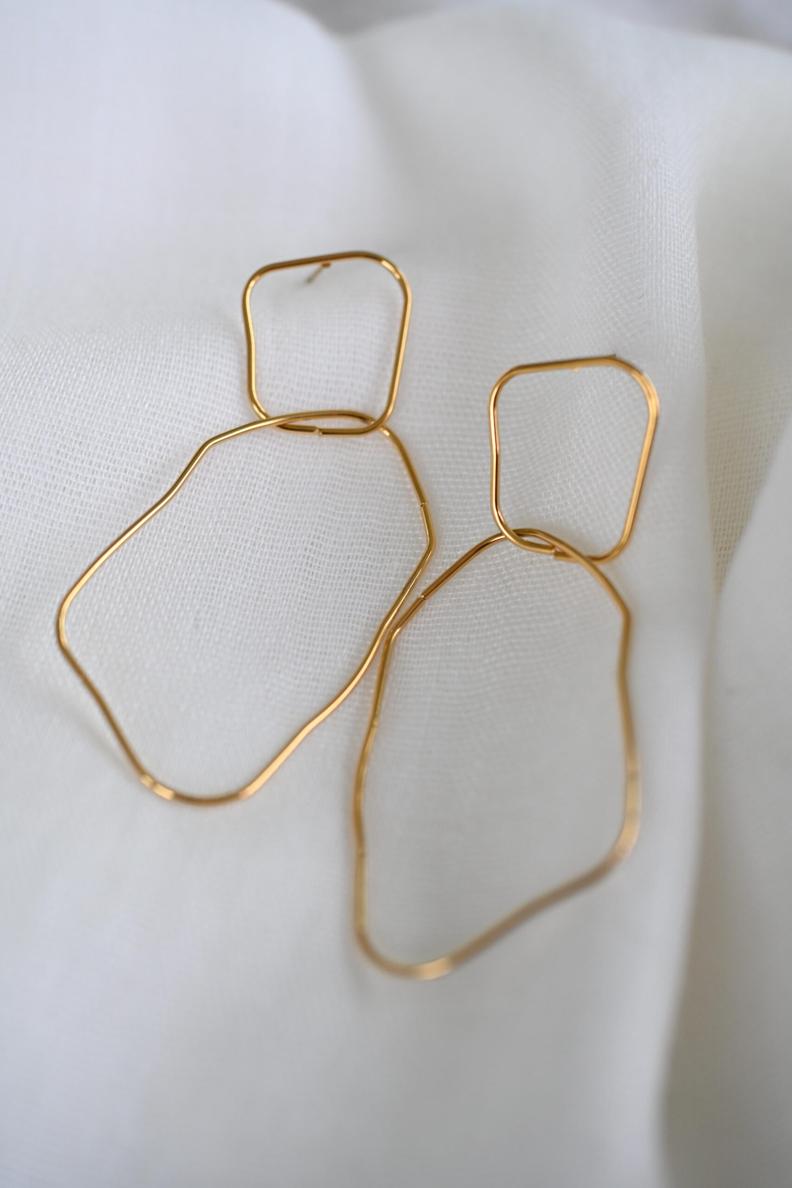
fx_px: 1732
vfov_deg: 37.8
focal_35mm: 52
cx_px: 396
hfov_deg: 25.8
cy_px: 594
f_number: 4
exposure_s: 1/125
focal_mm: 35
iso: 500
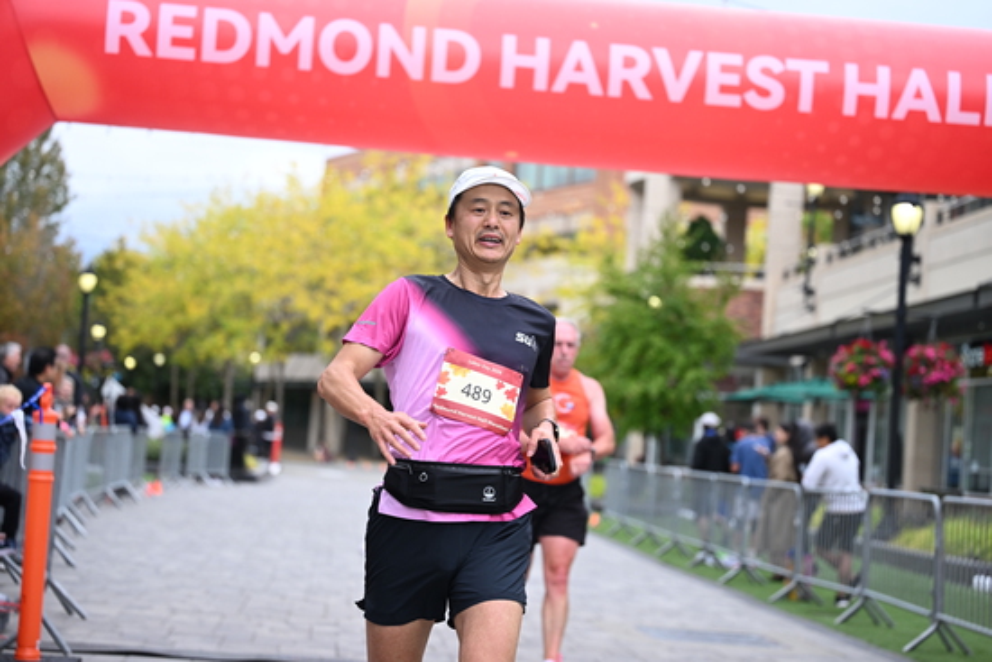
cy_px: 331
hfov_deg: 28.8
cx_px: 496
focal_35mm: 70
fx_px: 1929
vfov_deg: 19.5
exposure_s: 1/2000
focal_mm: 70
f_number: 2.8
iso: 640
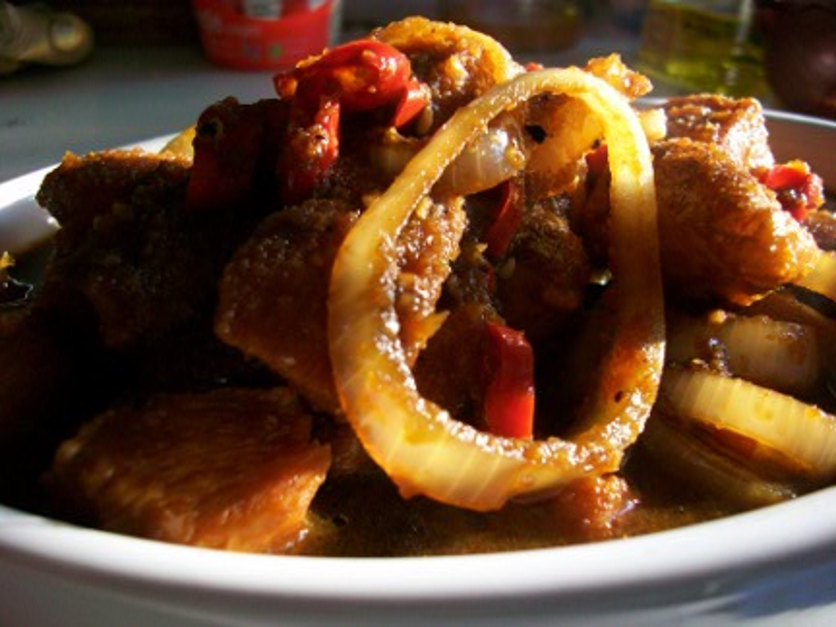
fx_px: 773
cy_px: 314
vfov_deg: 44.2
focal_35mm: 32
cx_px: 418
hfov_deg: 56.8
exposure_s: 1/60
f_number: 2.8
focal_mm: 5.7
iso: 105
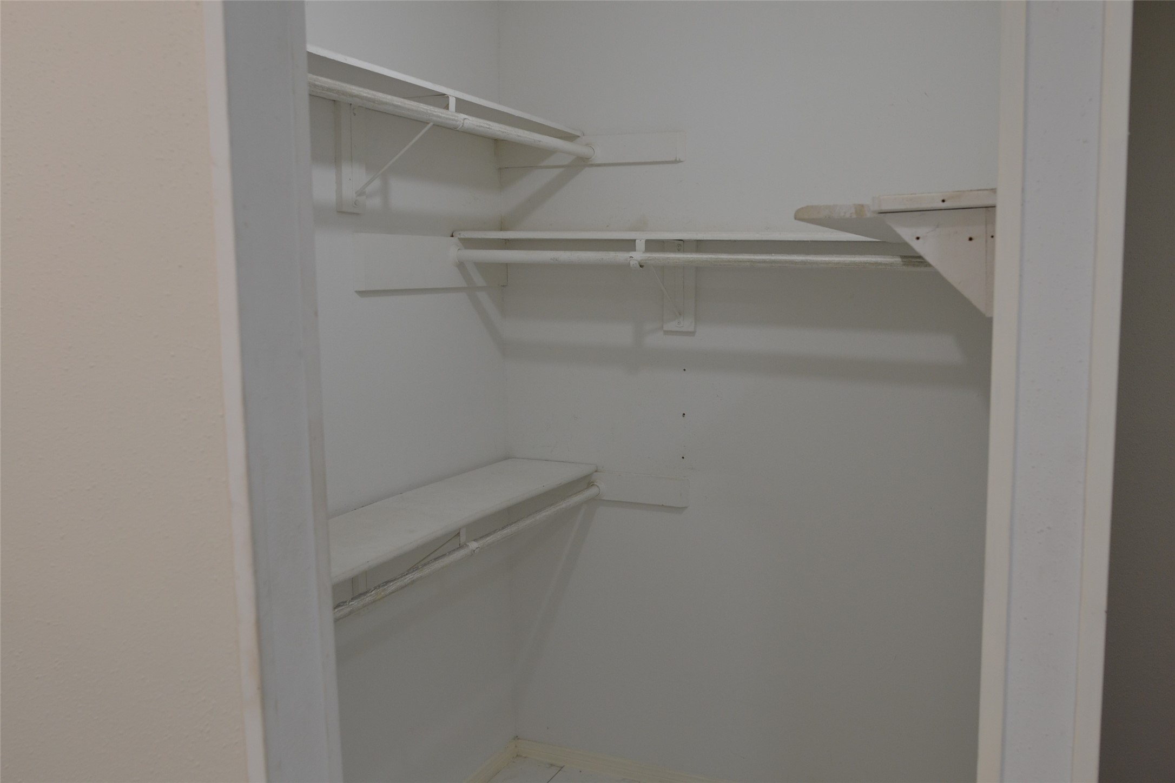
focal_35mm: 30
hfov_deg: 61.9
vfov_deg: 43.6
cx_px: 588
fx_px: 979
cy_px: 392
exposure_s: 1/80
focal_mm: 20
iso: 400
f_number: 4
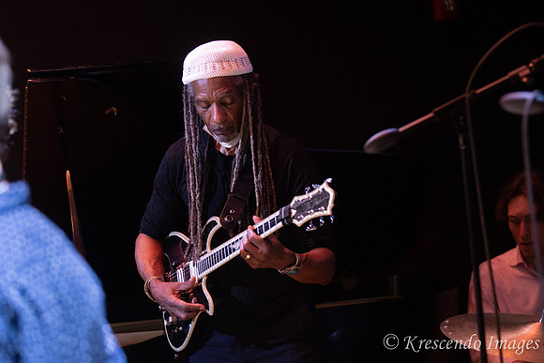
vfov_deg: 9.6
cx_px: 272
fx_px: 2154
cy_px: 182
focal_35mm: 142
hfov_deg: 14.4
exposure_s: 1/200
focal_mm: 95
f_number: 2.8
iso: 1600
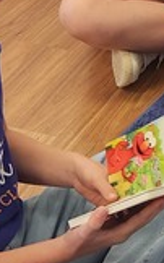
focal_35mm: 154
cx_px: 291
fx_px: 1103
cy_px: 54
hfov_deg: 8.2
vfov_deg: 13.5
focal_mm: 5.4
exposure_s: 1/180
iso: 125
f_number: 1.8
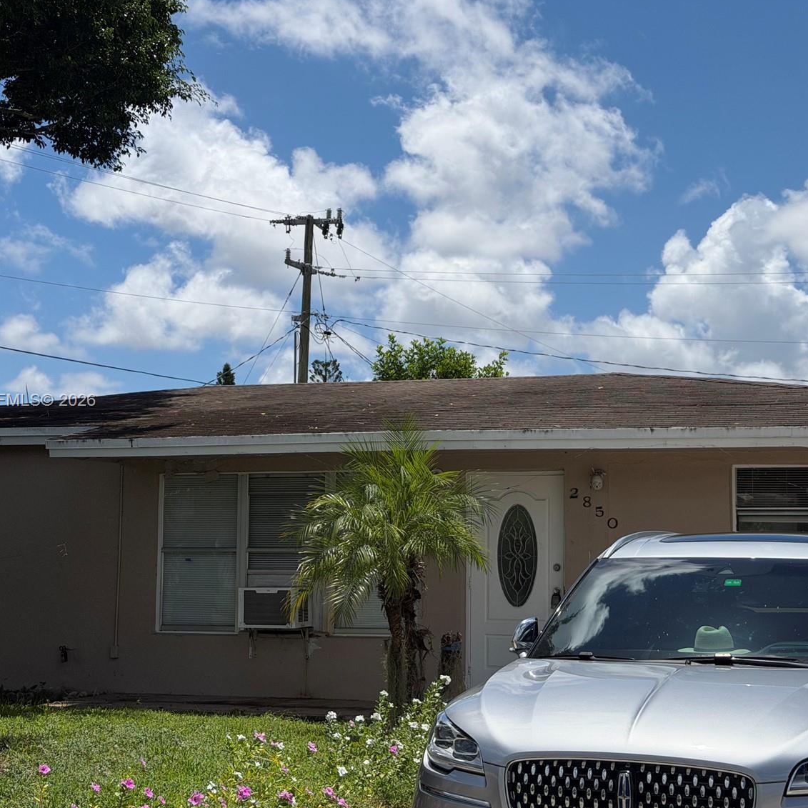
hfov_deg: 28.6
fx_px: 1584
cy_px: 401
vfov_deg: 28.6
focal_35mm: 60
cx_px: 445
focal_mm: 6.76
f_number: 1.78
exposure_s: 1/8772
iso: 64
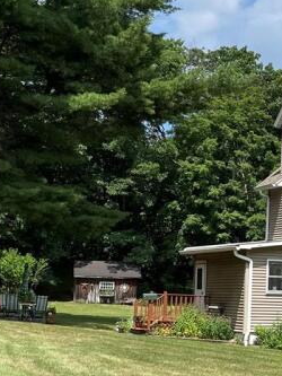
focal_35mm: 75
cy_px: 177
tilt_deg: +6.9
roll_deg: -2.0
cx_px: 299
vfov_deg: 26.0
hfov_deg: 19.0
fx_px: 814
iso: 50
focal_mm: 5.1
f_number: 1.6
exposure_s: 1/4149
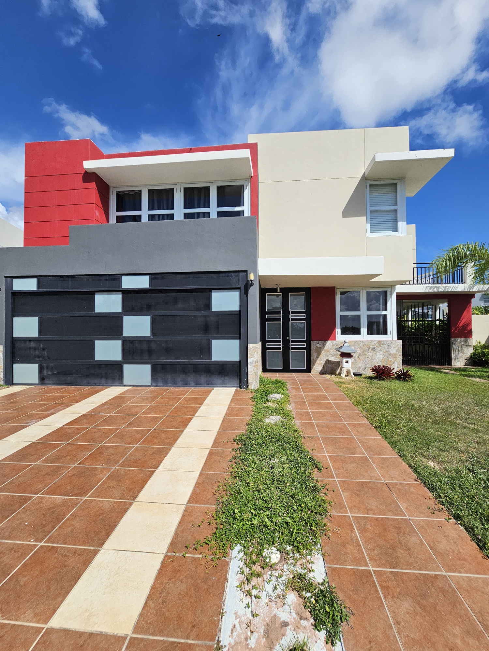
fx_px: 245
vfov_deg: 106.2
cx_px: 244
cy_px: 326
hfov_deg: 89.9
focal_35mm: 13
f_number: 2.2
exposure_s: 1/3390
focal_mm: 2.2
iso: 50
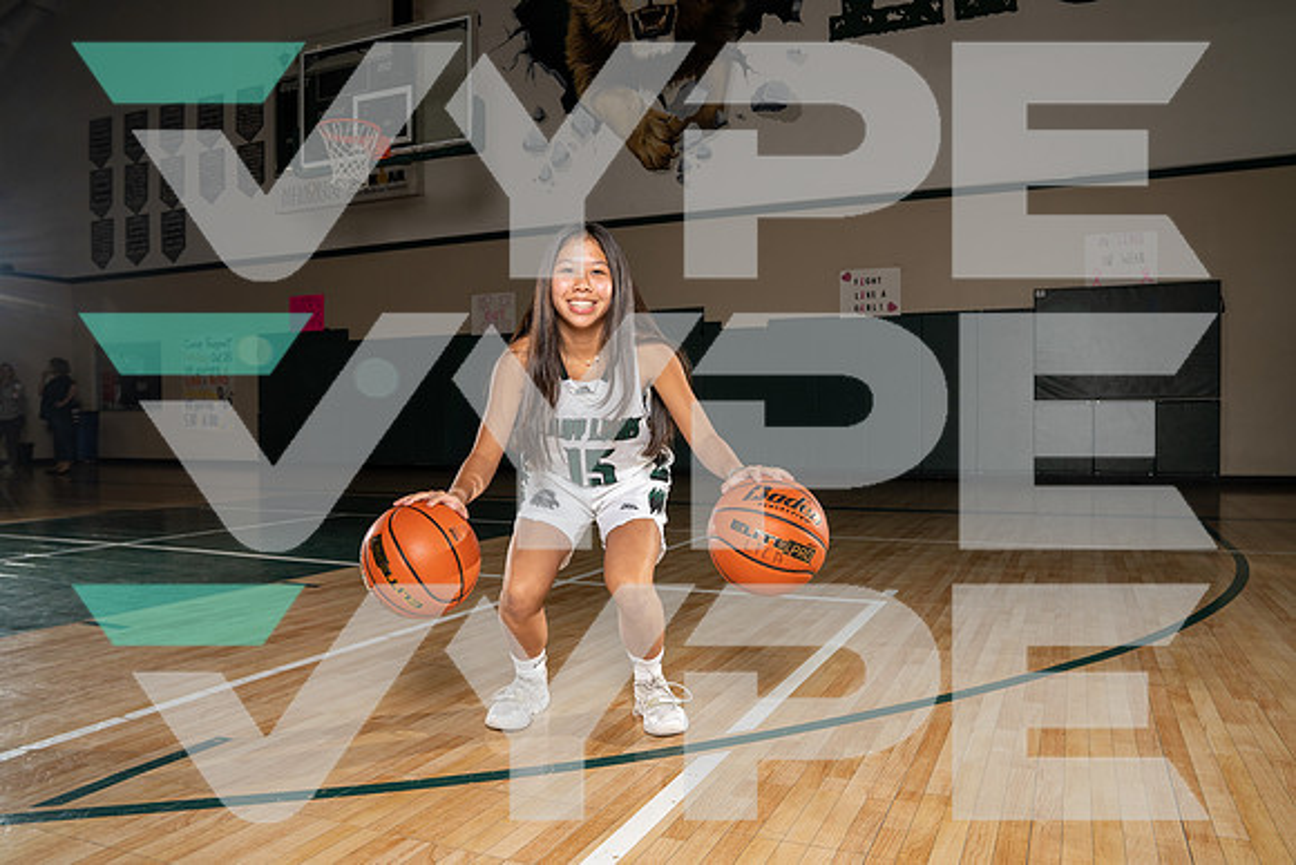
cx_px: 648
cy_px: 432
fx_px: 936
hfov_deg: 69.4
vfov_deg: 49.6
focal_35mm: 26
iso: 320
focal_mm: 26
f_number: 7.1
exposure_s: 1/250
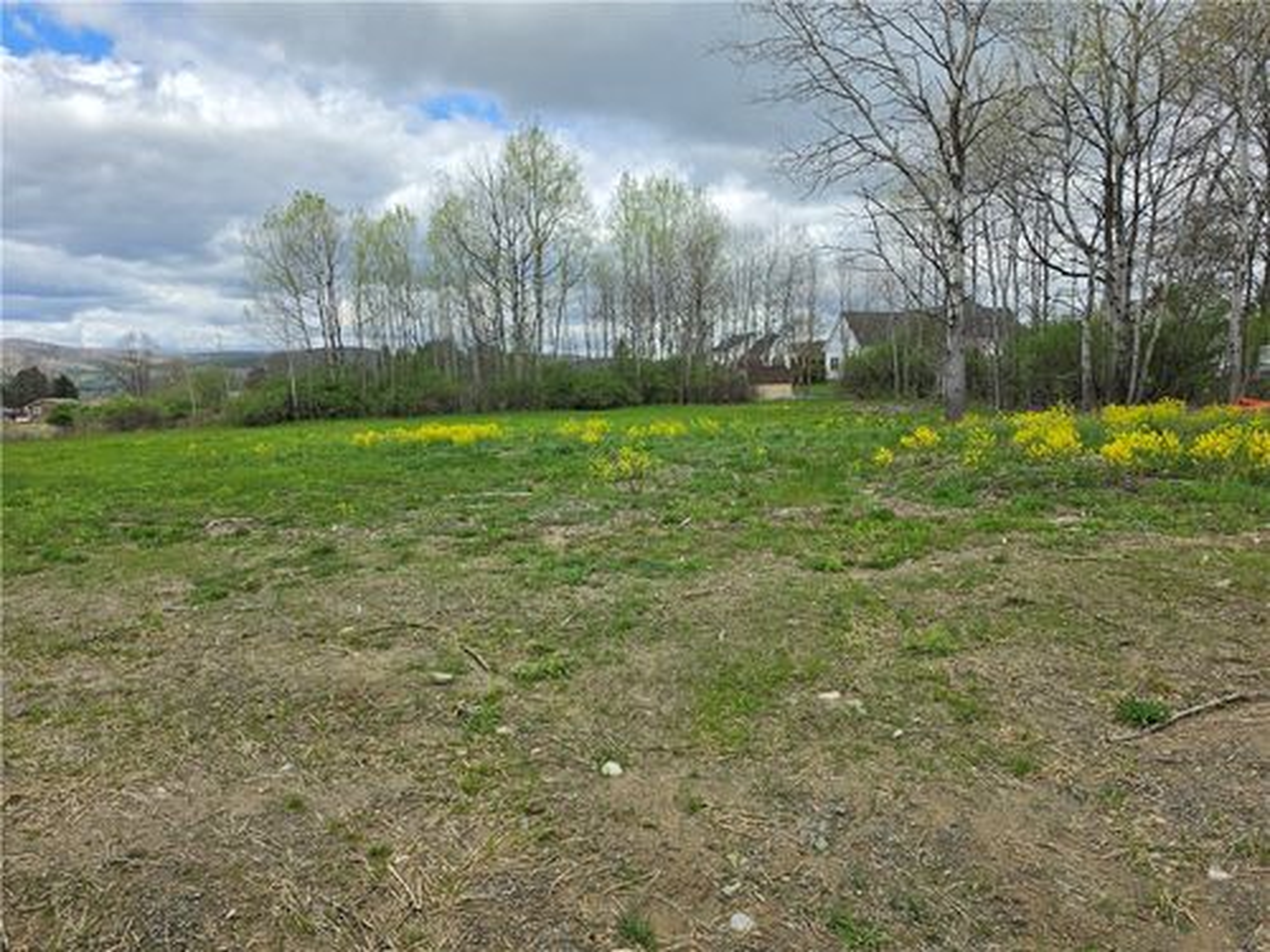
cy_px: 476
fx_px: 844
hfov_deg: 73.9
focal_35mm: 23
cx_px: 635
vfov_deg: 58.9
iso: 64
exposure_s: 1/5445
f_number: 1.4
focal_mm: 6.5
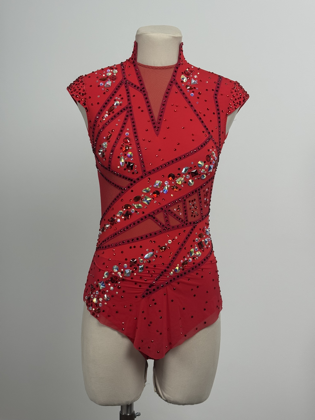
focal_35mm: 48
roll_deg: -0.6
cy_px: 210
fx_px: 582
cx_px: 158
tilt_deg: -6.8
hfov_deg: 30.3
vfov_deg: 39.7
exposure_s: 1/100
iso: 80
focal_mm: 6.76
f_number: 1.78
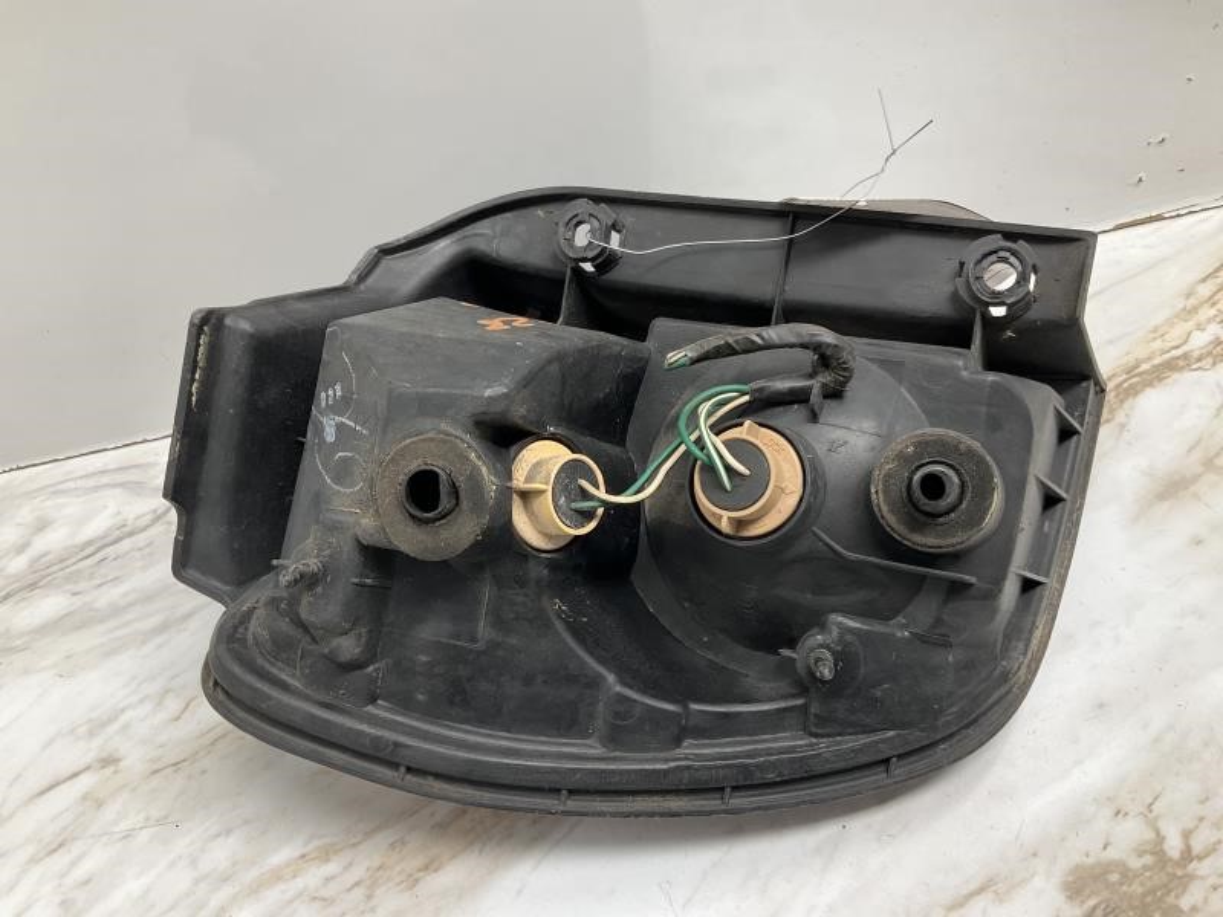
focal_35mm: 29
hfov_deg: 61.7
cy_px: 458
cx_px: 612
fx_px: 1025
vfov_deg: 48.2
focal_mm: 3
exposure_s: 1/186
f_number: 1.8
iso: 20
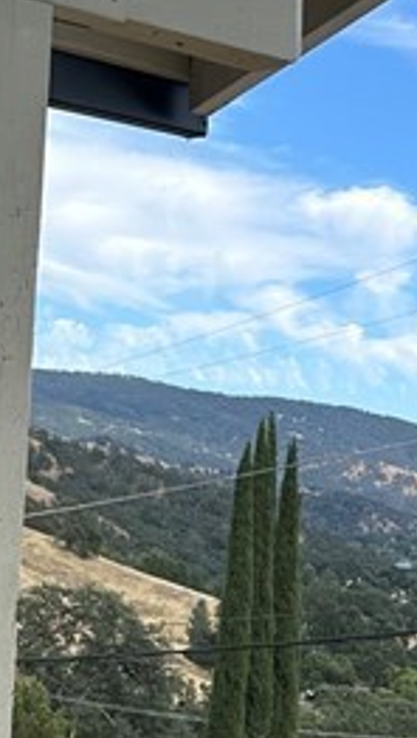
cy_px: 499
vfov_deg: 20.8
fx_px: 1999
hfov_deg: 10.8
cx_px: 865
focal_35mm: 102
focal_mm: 6.86
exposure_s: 1/3597
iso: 80
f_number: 1.78
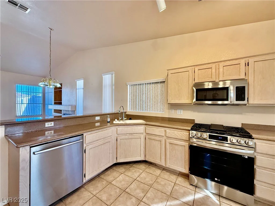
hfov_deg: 102.1
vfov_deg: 85.7
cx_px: 138
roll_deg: -0.1
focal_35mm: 14
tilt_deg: +0.3
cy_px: 103
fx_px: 111
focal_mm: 2.22
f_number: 2.2
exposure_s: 1/120
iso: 250
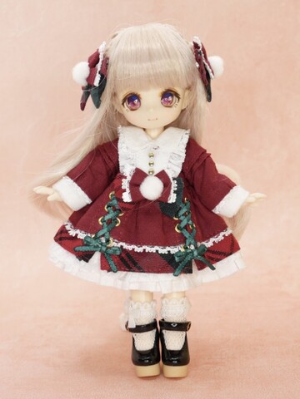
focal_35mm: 50
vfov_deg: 38.2
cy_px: 200
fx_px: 578
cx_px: 150
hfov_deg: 29.1
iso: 200
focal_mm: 25
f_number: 6.3
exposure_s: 1/30
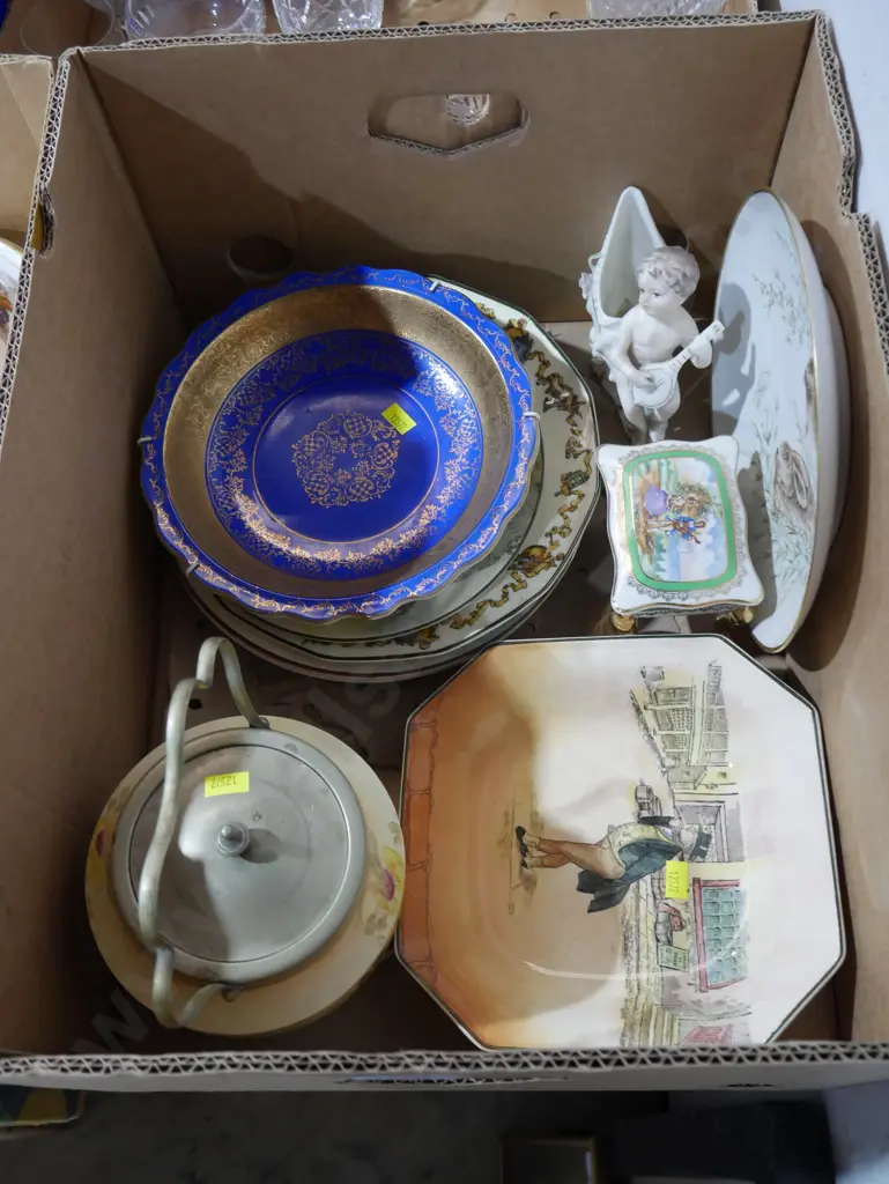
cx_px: 444
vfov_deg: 53.9
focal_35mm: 34
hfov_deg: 41.8
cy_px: 592
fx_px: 1163
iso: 1600
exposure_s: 1/60
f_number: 4
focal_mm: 17
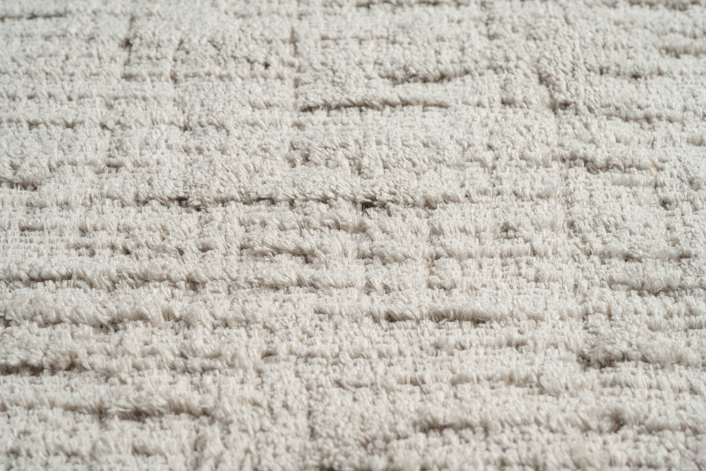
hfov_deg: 23.9
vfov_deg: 16.1
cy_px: 236
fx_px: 1667
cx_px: 353
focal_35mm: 85
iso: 100
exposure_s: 1/125
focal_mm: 85
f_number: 11
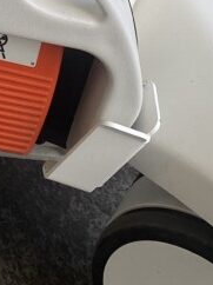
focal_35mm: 129
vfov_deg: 12.5
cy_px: -365
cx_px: -102
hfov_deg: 11.1
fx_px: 1060
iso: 32
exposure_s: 1/243
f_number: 1.8
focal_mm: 4.25
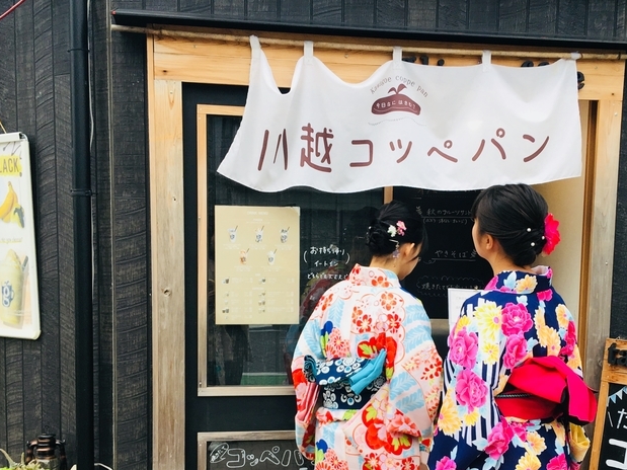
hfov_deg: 39.5
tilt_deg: -5.8
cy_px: 332
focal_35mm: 48
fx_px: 869
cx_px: 383
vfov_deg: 29.9
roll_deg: -0.8
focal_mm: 4.15
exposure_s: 1/120
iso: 32
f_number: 2.2
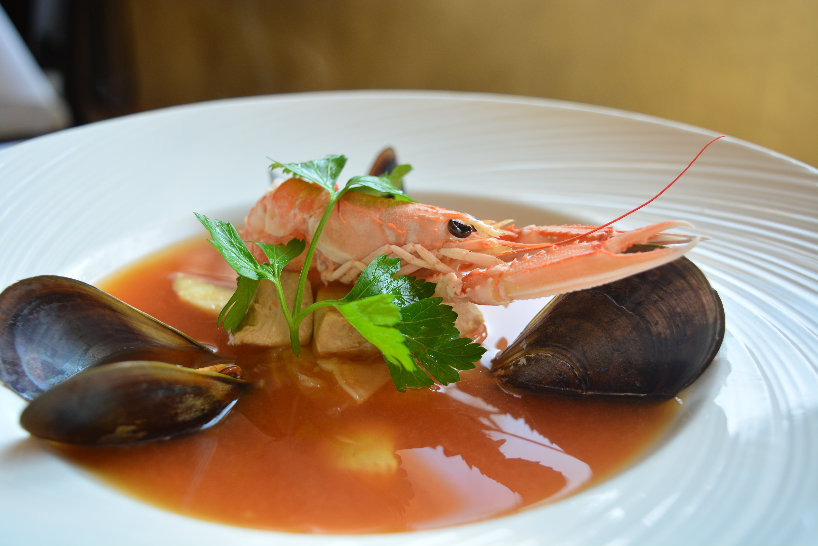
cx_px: 409
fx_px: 886
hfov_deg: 49.6
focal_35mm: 39
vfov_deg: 34.2
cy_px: 273
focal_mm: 26
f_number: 4.5
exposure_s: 1/80
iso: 125
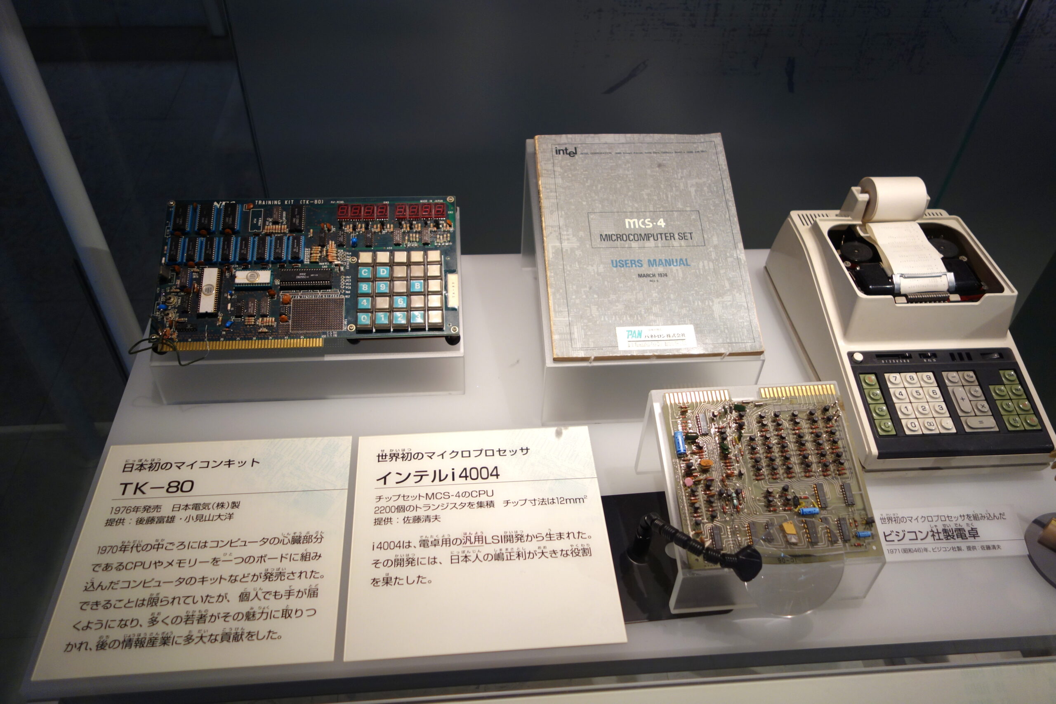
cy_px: 352
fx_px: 821
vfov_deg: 46.4
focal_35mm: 28
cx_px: 528
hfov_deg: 65.5
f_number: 1.8
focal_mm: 10.4
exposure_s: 1/40
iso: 125
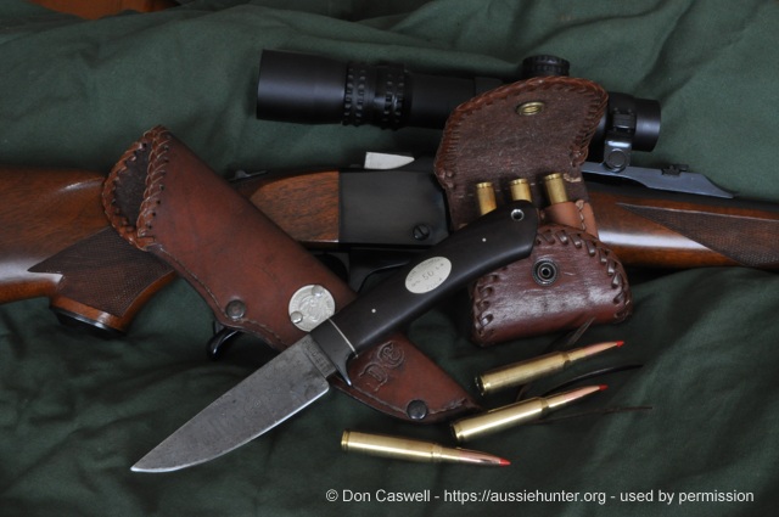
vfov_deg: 23.7
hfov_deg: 35.1
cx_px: 390
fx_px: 1232
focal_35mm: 57
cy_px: 258
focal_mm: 38
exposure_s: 1/8
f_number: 32
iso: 1000
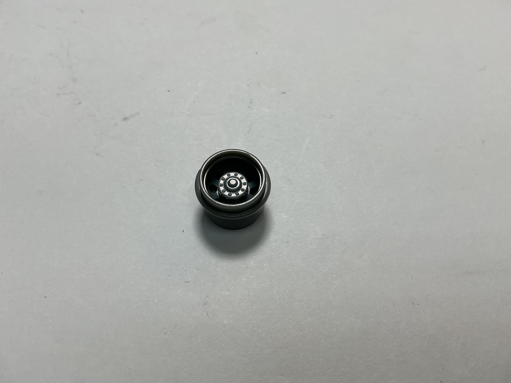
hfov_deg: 61.7
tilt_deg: -64.4
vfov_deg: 48.2
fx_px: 428
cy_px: 192
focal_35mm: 29
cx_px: 256
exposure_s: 1/316
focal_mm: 3
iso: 25
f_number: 1.8
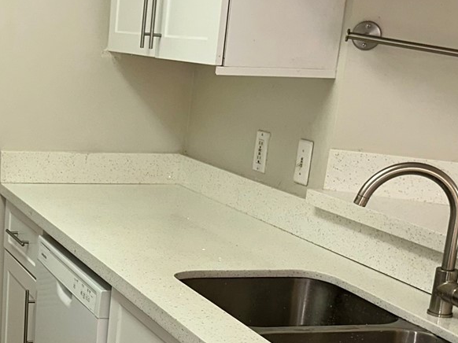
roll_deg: -1.8
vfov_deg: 21.7
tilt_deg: -16.6
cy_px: 316
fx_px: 873
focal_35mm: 66
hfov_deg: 28.3
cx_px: 50
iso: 64
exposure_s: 1/30
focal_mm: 6.86
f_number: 1.78
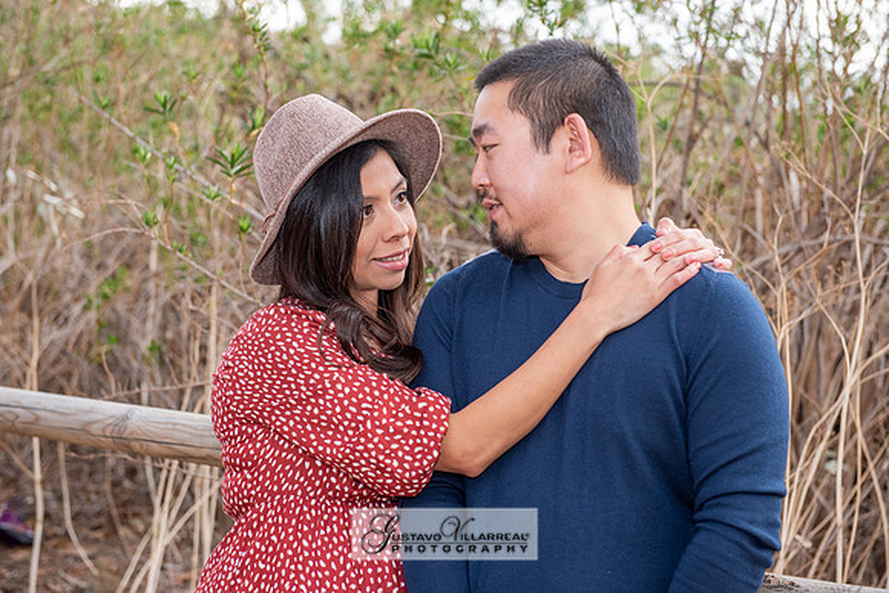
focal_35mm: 70
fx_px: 1729
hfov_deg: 28.8
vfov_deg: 19.5
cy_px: 296
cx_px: 444
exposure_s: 1/125
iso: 500
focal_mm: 70
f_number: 5
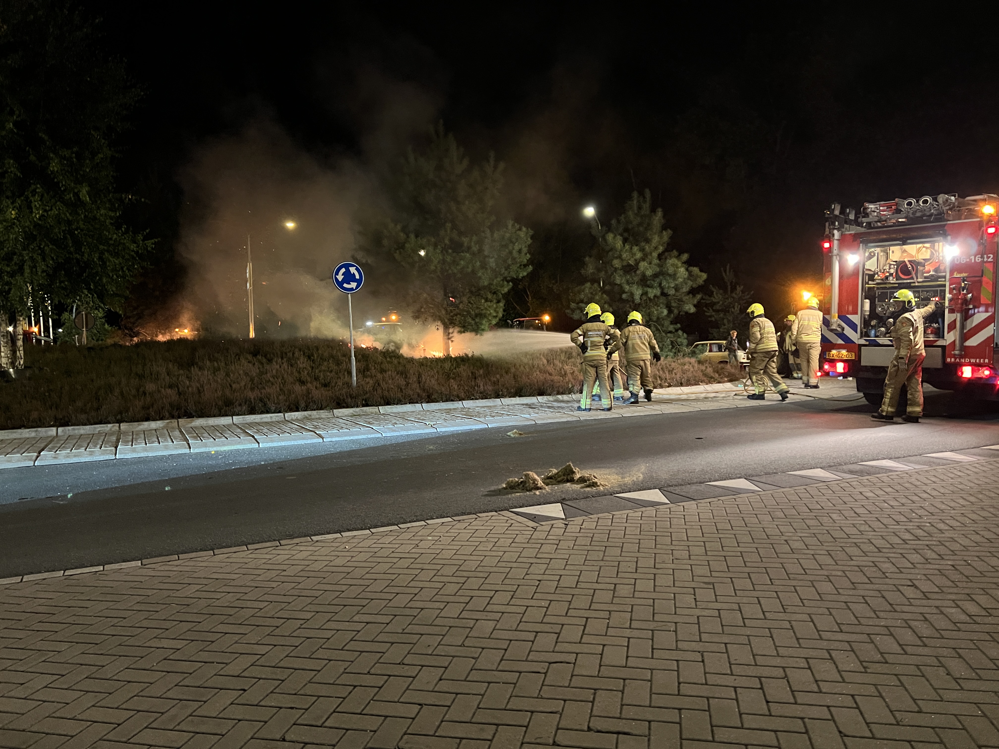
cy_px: 374
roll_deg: +1.4
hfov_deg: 67.3
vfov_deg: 53.1
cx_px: 500
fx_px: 750
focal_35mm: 26
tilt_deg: -1.2
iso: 640
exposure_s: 1/30
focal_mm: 5.7
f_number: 1.5
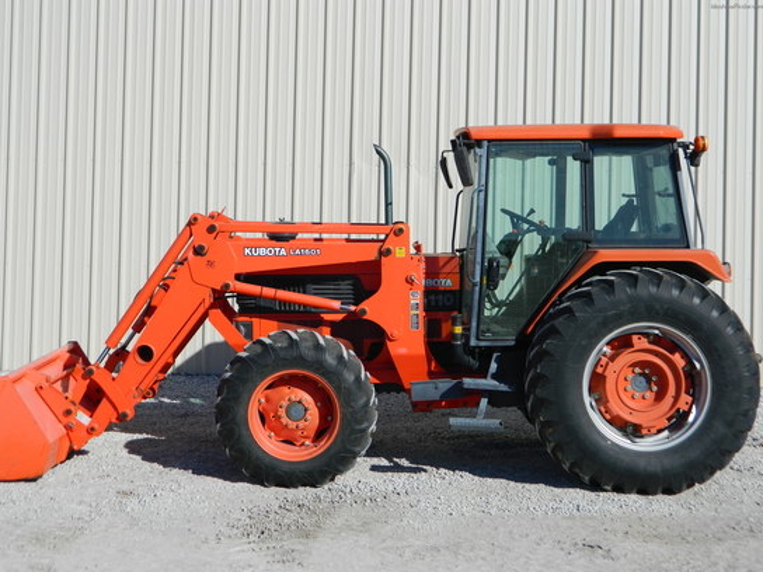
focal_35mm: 57
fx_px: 1256
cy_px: 286
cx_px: 382
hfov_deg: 33.8
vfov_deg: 25.7
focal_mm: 10.2
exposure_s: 1/200
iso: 80
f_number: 10.7
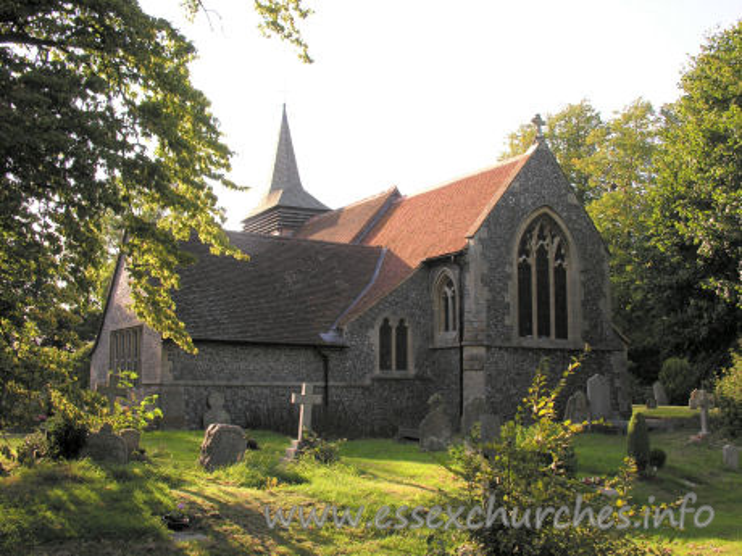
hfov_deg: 50.1
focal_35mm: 37
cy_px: 278
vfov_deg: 38.7
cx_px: 371
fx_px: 793
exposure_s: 1/111
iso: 50
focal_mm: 9.5
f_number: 4.5
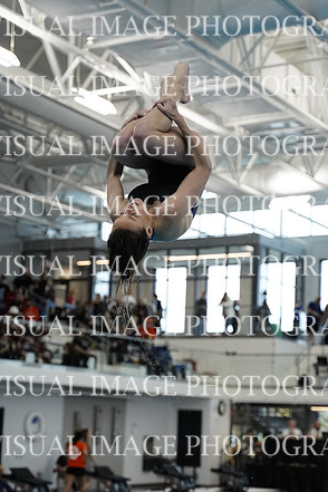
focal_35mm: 79
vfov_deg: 25.6
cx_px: 178
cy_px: 296
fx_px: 1080
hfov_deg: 17.3
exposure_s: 1/1250
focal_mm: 60
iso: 4000
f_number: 3.2
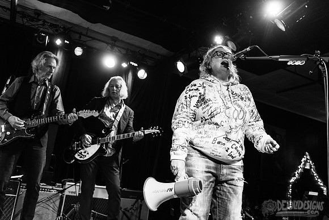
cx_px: 164
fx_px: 292
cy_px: 110
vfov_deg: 41.1
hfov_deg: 58.7
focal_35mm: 32
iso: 2000
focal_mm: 32
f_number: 3.2
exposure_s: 1/200
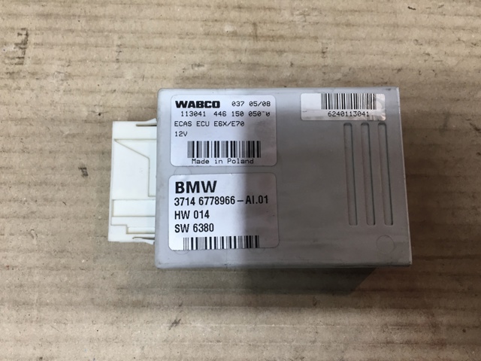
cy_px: 180
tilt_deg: -80.7
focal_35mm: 29
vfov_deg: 48.2
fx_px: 403
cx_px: 240
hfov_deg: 61.7
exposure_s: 1/33
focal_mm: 4.15
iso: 40
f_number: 2.2
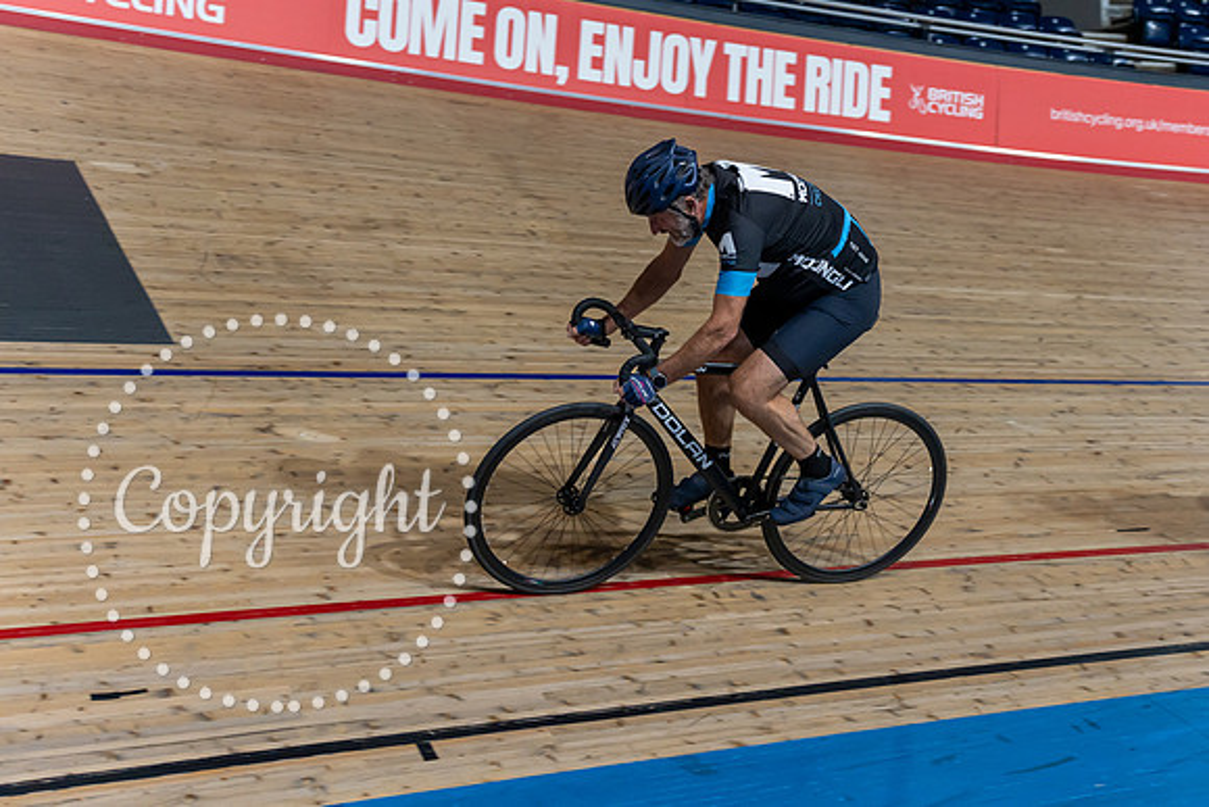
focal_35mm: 51
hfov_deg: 38.5
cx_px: 722
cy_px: 325
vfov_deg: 26.3
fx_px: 1725
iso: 2500
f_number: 2.8
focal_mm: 43
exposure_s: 1/1000
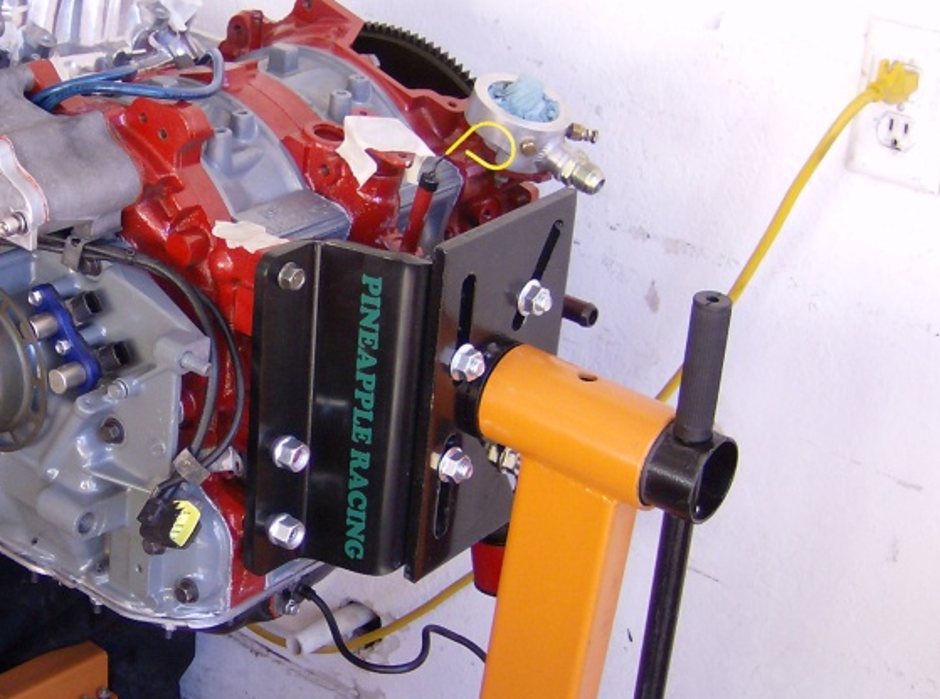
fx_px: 1787
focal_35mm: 66
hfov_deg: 28.7
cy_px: 313
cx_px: 155
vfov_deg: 22.1
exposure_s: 1/64
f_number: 2.8
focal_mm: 6
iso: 119
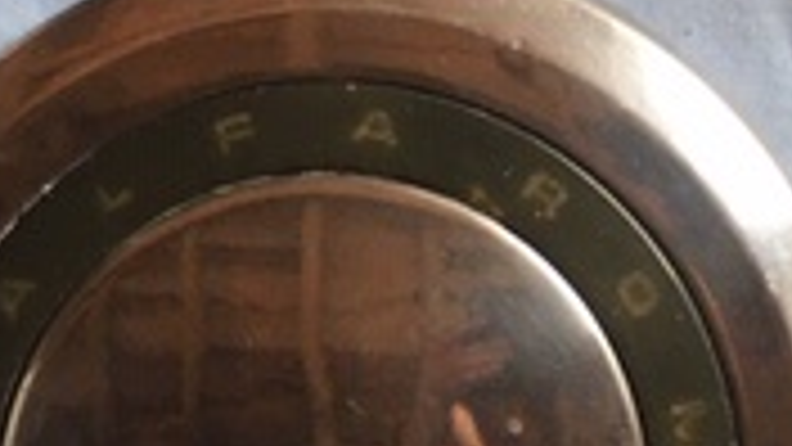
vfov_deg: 10.3
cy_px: -113
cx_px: 734
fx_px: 2415
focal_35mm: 115
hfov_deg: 18.3
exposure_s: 1/33
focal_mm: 4.15
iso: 50
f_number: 2.2
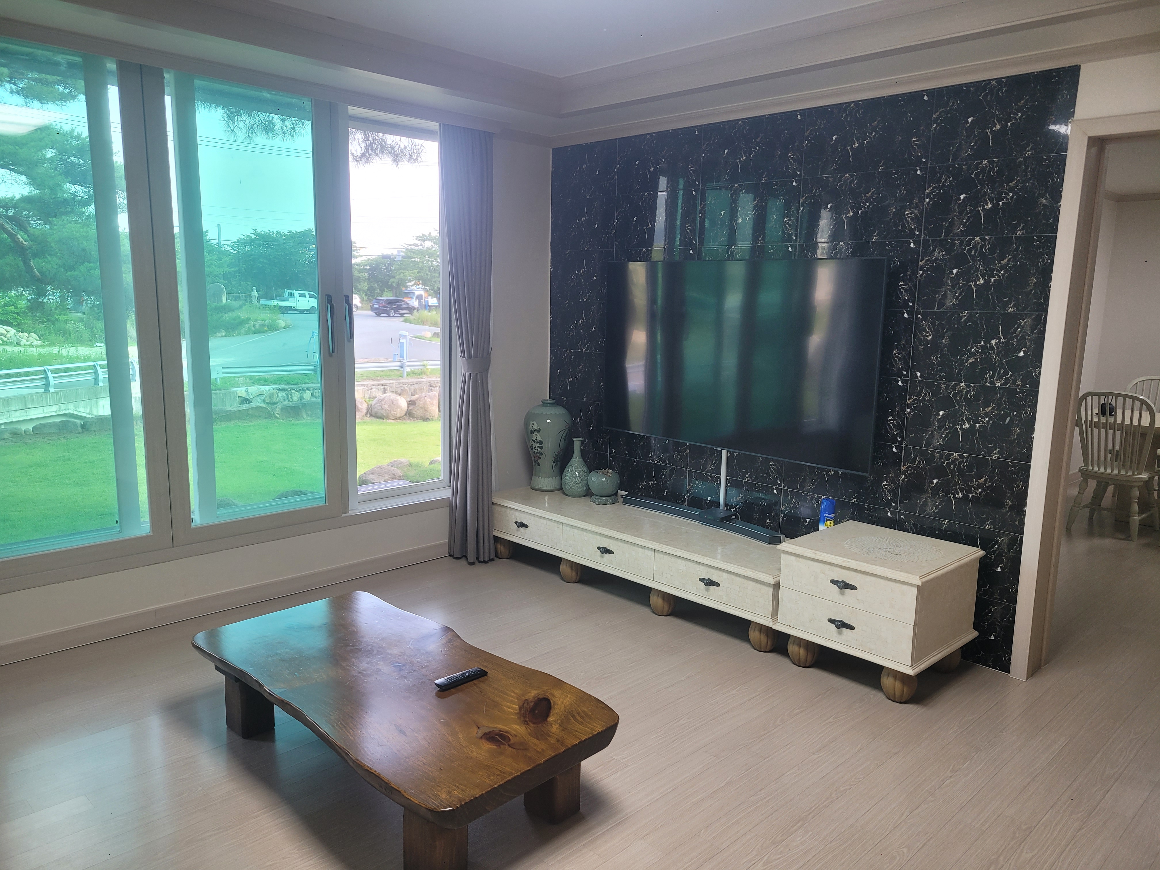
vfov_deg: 53.1
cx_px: 580
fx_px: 871
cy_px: 435
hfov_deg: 67.3
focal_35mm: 26
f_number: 1.8
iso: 80
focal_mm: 5.4
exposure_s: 1/120
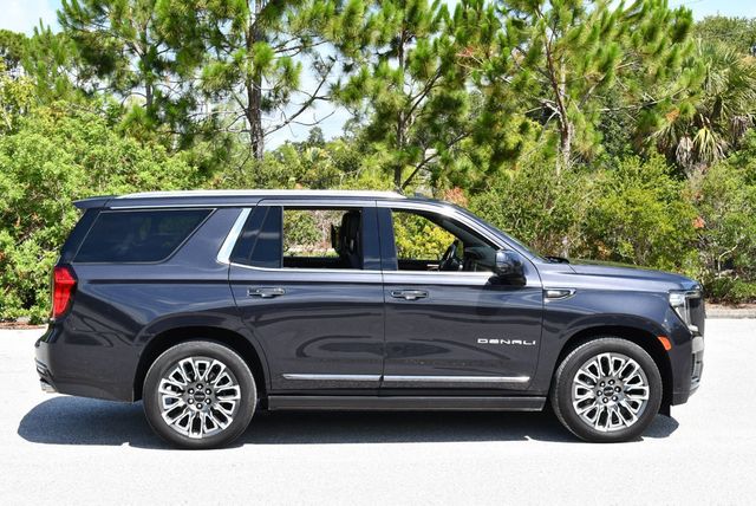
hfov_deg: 35.6
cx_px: 378
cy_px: 253
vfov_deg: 24.2
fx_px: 1177
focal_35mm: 56
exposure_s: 1/250
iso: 200
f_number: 8
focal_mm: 28
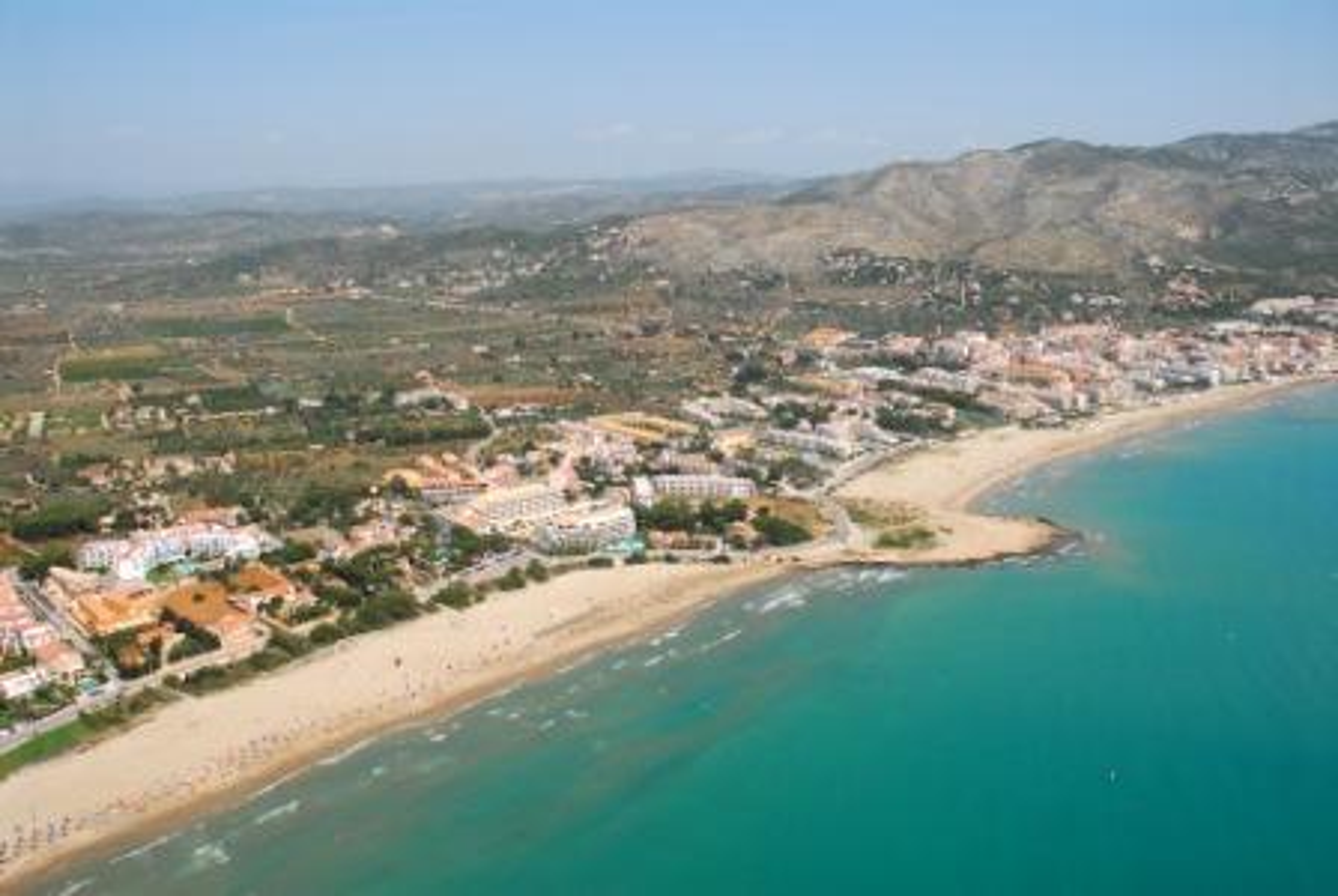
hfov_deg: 67.3
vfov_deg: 48.1
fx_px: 1005
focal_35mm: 27
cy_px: 448
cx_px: 669
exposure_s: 1/400
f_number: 7.1
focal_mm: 18
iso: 100
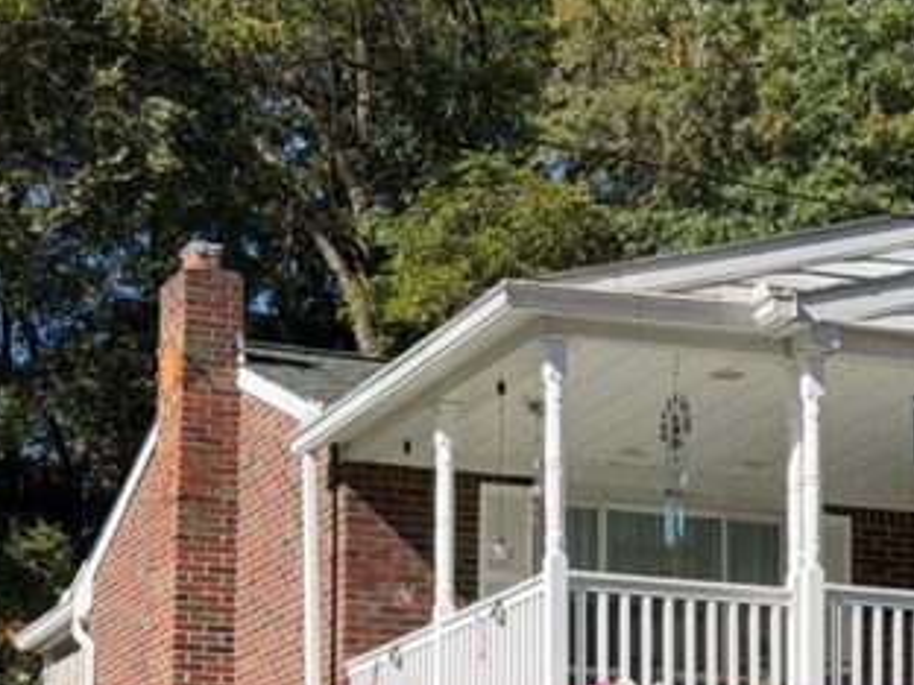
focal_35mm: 123
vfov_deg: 11.9
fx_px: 3248
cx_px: 1078
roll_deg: +0.9
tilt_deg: +6.2
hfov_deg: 15.5
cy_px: 758
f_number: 1.78
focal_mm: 6.76
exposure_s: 1/3378
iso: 80
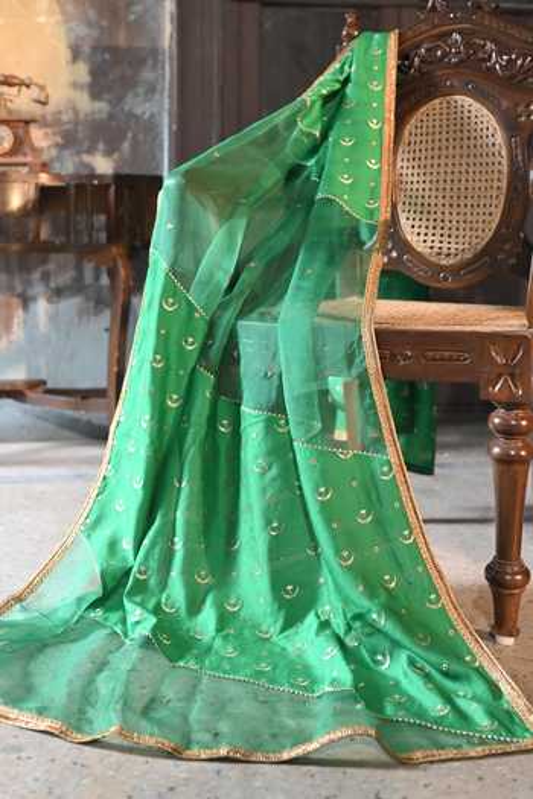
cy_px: 400
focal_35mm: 35
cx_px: 266
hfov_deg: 37.9
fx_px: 777
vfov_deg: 54.4
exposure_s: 1/160
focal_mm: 35
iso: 1250
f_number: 2.5
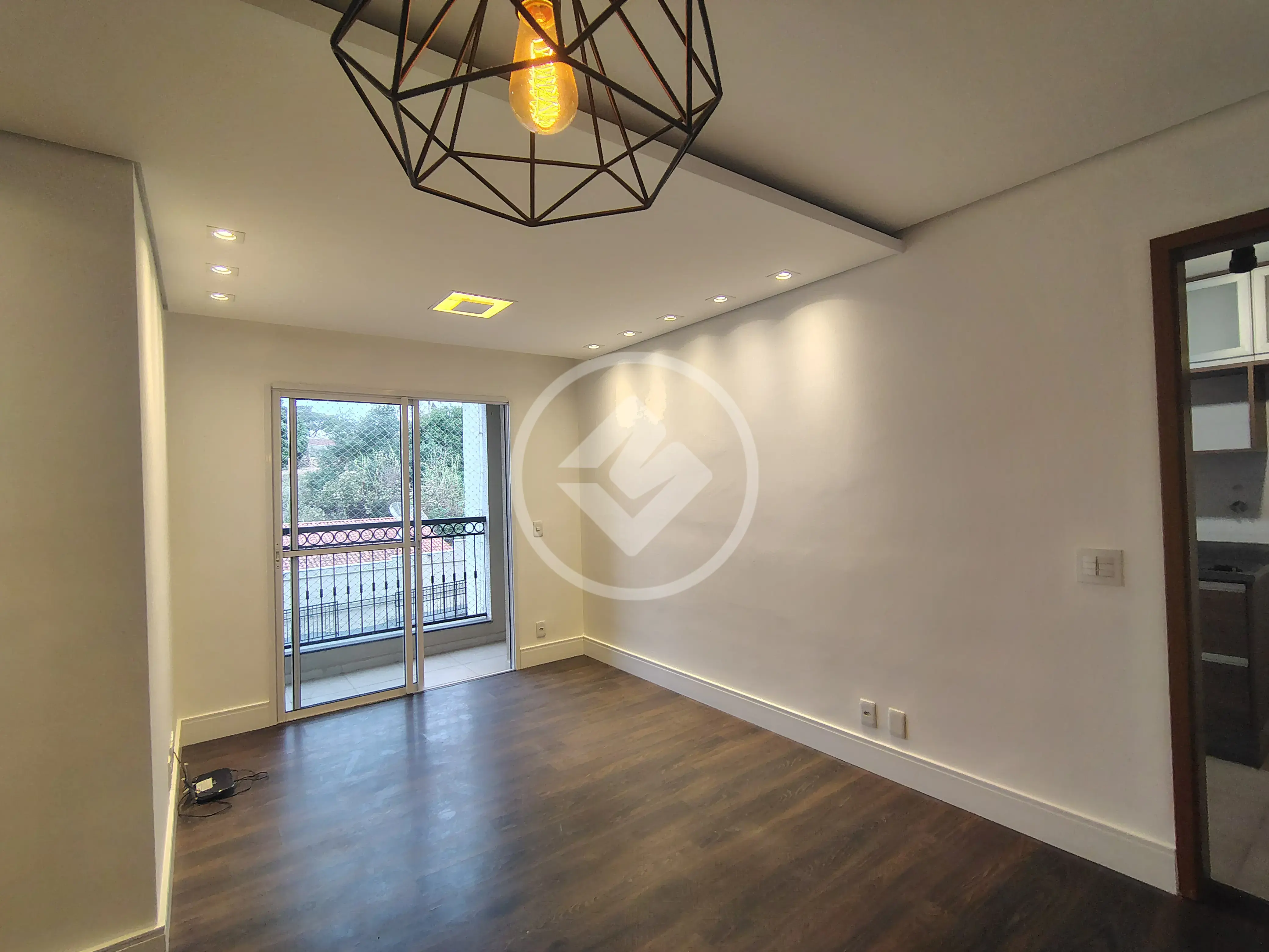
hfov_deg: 94.5
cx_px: 634
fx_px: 587
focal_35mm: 16
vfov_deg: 78.1
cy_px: 476
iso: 371
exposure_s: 1/60
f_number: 2.2
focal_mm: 2.13
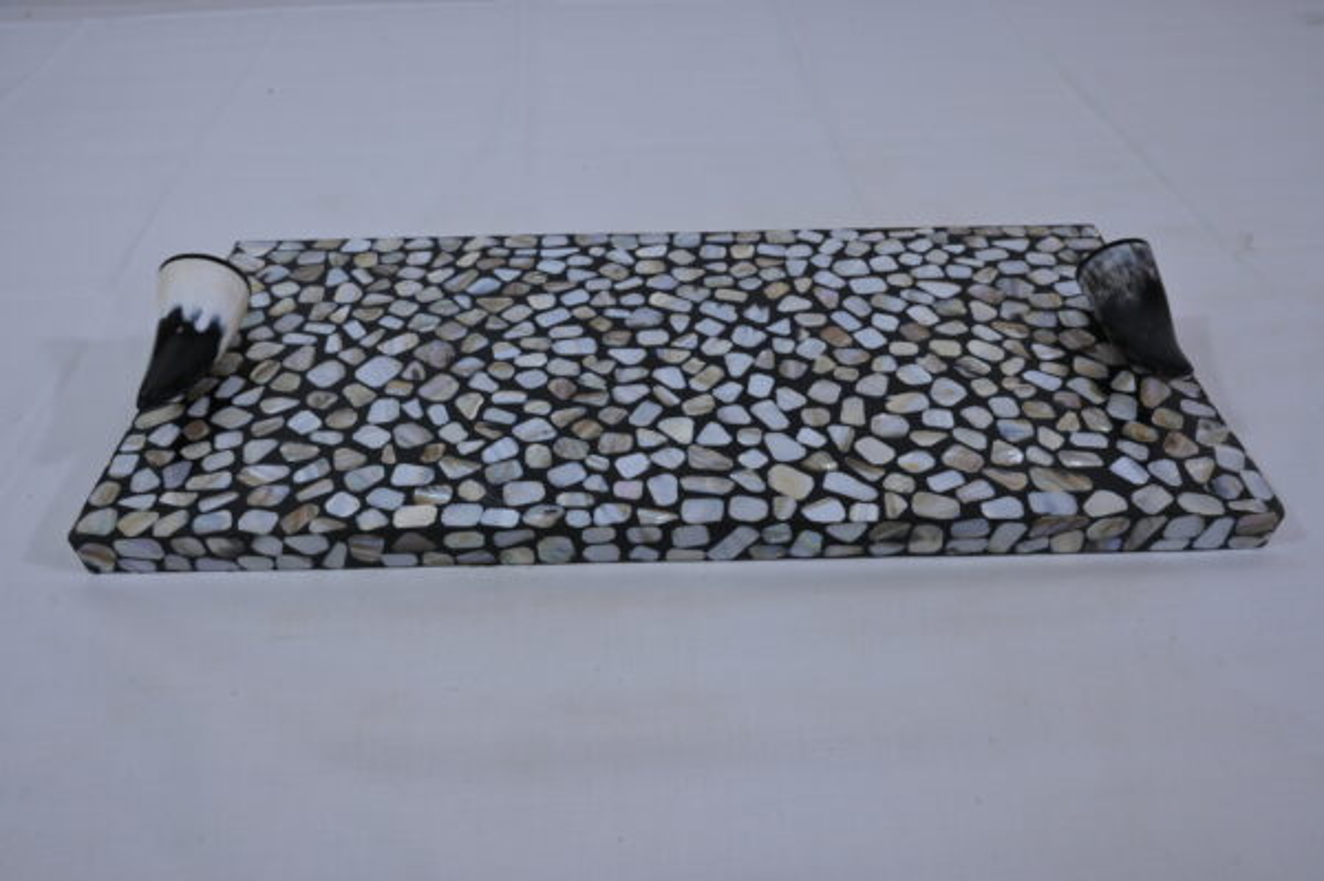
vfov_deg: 48.7
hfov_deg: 68.4
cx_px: 662
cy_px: 440
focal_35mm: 26
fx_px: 974
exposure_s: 1/125
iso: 500
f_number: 9
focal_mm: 26.5
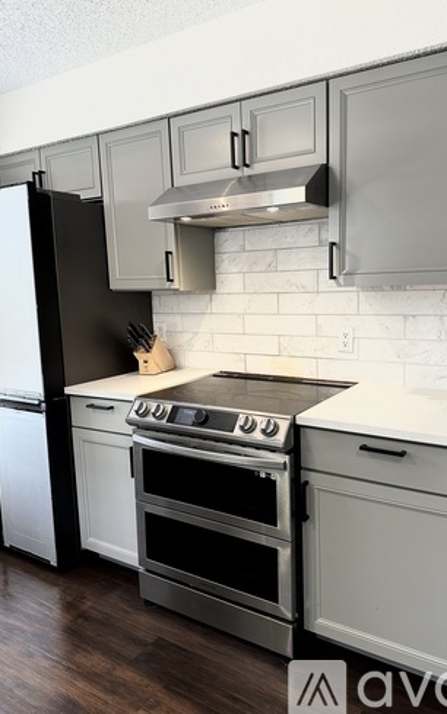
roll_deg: +1.0
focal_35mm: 26
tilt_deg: -8.8
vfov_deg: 70.4
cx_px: 251
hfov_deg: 47.5
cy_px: 353
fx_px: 506
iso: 160
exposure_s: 1/120
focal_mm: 6.86
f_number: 1.78
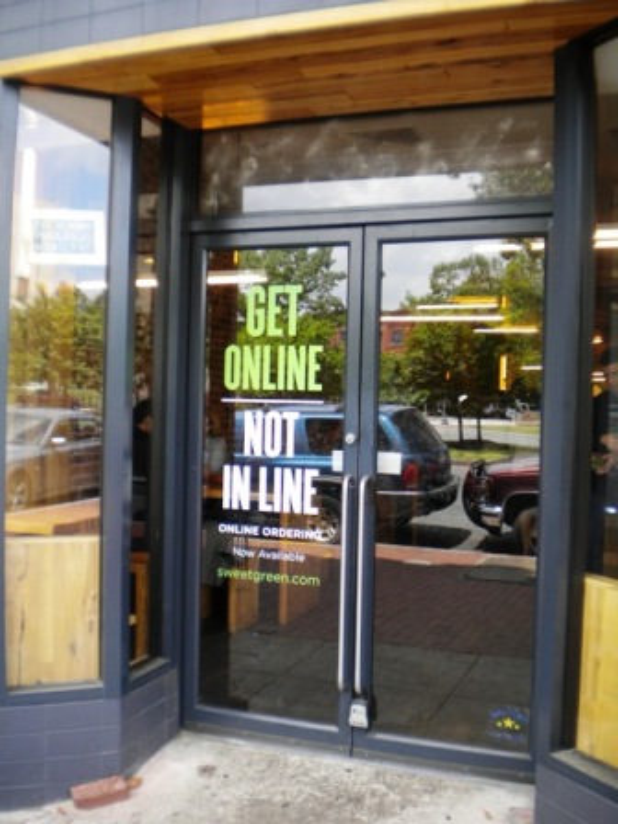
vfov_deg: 52.6
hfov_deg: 40.7
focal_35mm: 35
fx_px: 833
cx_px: 309
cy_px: 412
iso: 80
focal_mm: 6.3
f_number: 3.1
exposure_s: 1/136
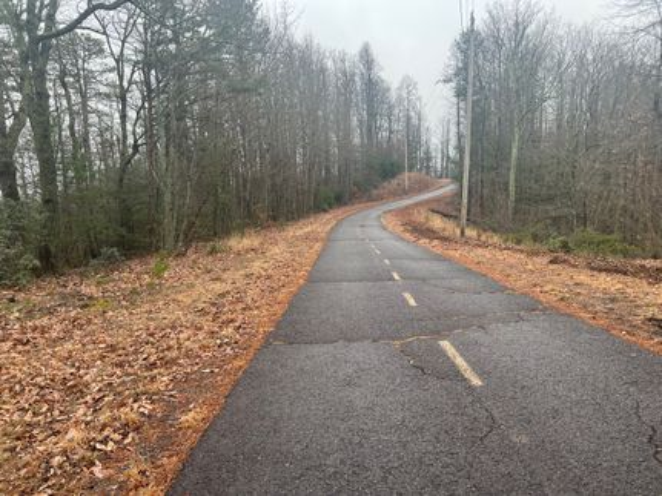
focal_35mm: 26
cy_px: 248
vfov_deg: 53.0
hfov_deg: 67.3
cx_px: 331
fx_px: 497
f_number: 1.5
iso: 50
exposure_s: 1/383
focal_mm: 5.7
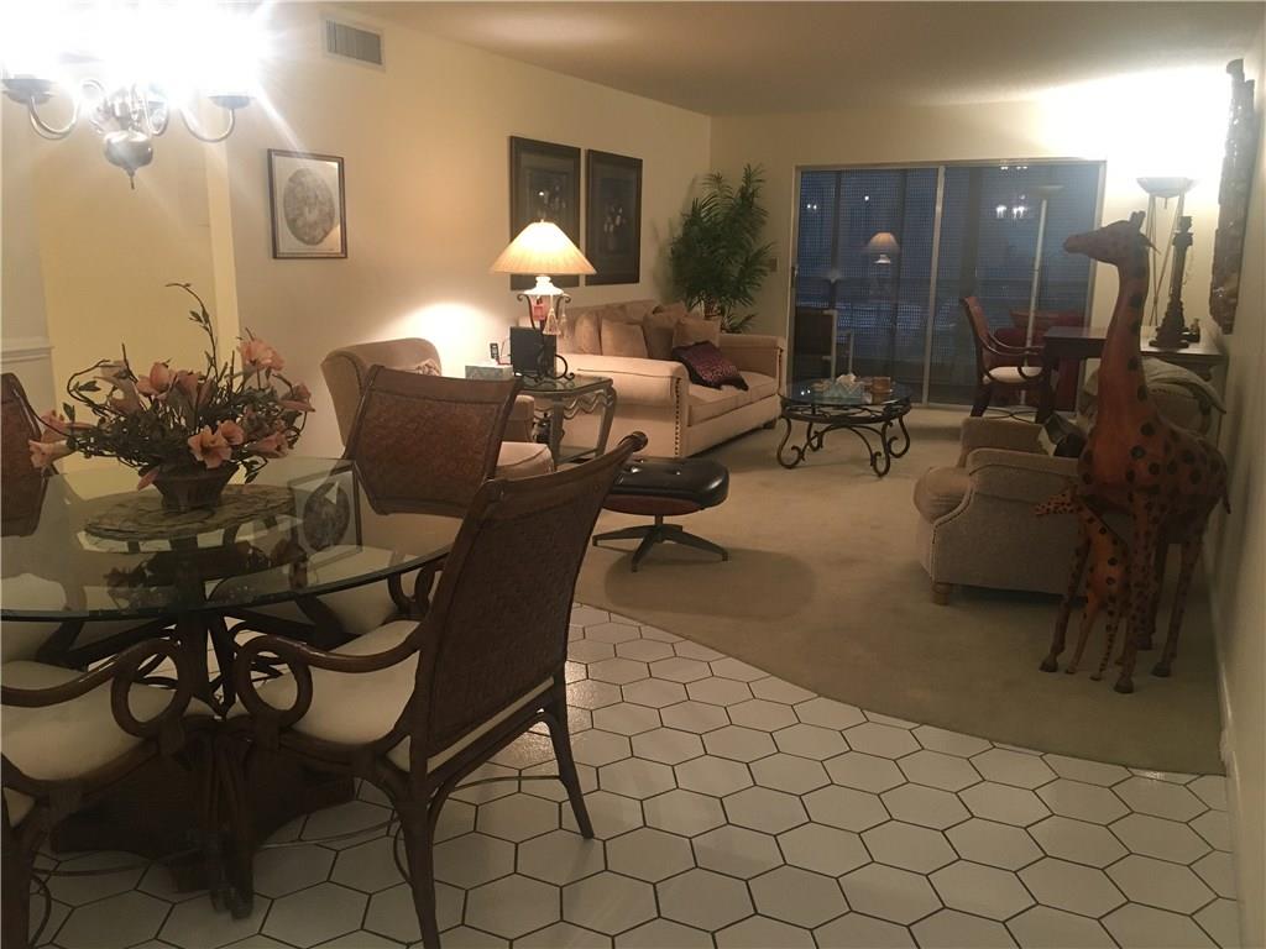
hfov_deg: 61.7
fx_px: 1061
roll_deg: -1.3
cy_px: 474
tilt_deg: -12.2
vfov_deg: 48.2
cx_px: 633
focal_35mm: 29
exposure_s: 1/30
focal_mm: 4.15
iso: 160
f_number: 2.2
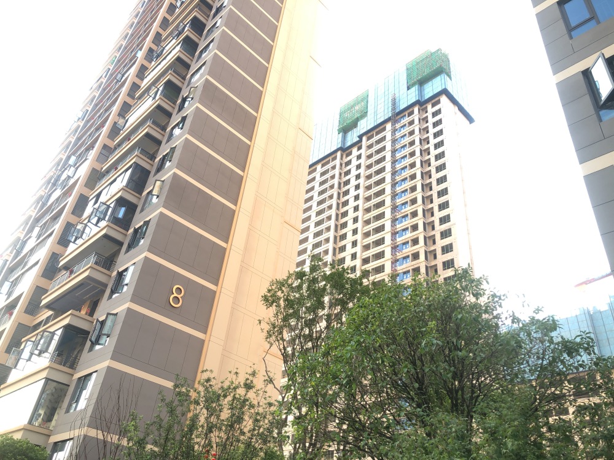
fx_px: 497
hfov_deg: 63.4
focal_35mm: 28
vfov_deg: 49.7
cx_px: 307
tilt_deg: +34.8
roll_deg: -7.4
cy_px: 230
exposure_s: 1/120
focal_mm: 3.99
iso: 32
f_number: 1.8
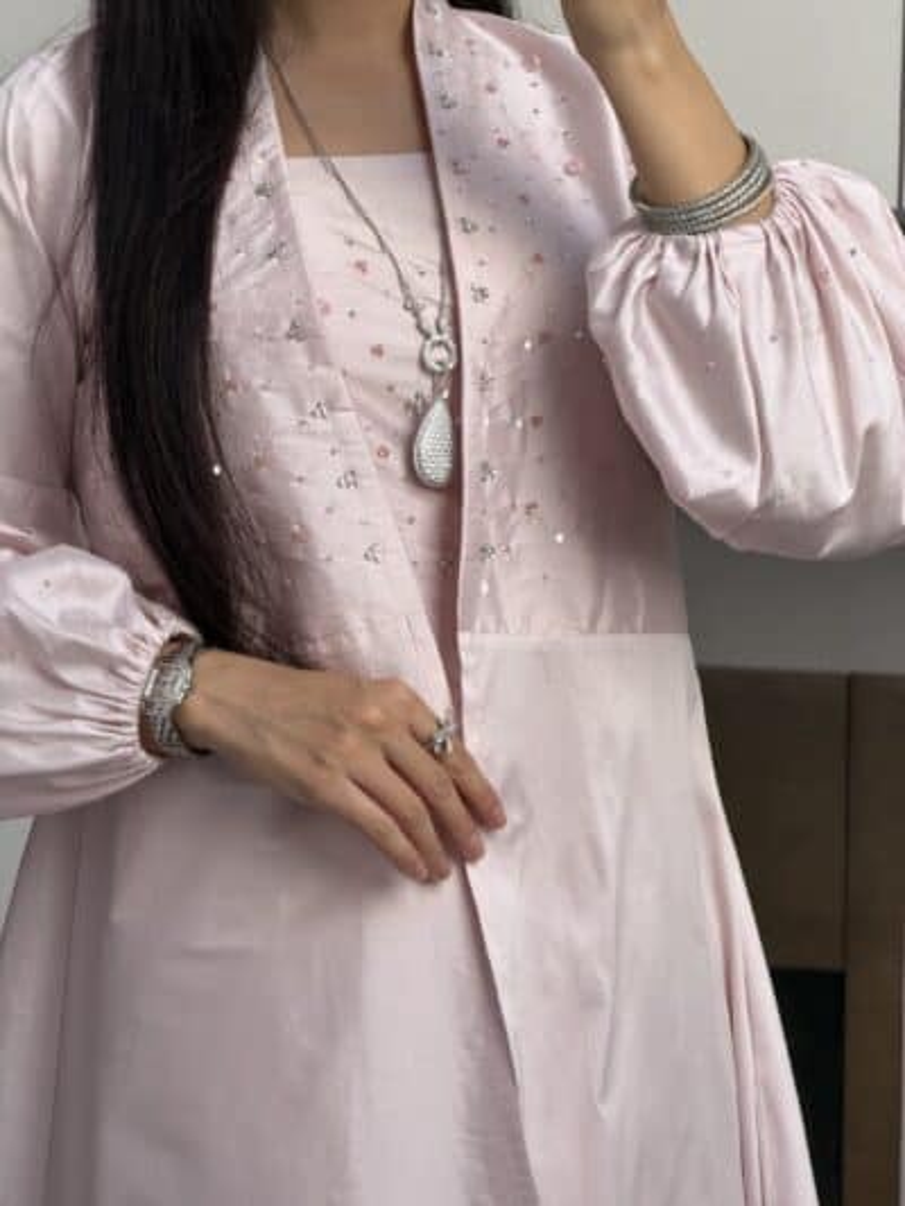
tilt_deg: -28.9
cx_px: 452
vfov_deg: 19.6
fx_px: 3484
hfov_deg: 14.8
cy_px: 603
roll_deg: -1.5
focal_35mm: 100
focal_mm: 16.89
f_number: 2.8
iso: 125
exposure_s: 1/121
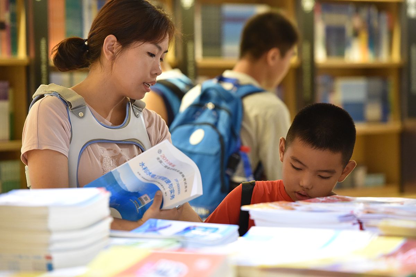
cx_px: 208
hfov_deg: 12.5
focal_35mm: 165
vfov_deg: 8.3
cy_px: 138
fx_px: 1906
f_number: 4
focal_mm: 165
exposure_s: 1/200
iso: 8000
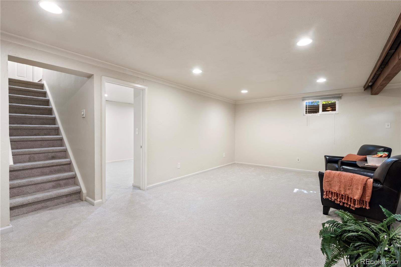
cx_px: 200
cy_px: 134
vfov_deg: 73.7
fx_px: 178
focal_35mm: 16
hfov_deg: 96.7
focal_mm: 16
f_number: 11
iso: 250
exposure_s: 1
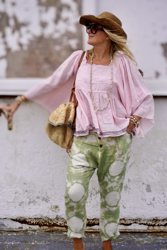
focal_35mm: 68
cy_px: 125
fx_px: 469
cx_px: 84
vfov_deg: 29.8
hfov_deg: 20.2
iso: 100
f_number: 5.6
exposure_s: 1/800
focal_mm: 45
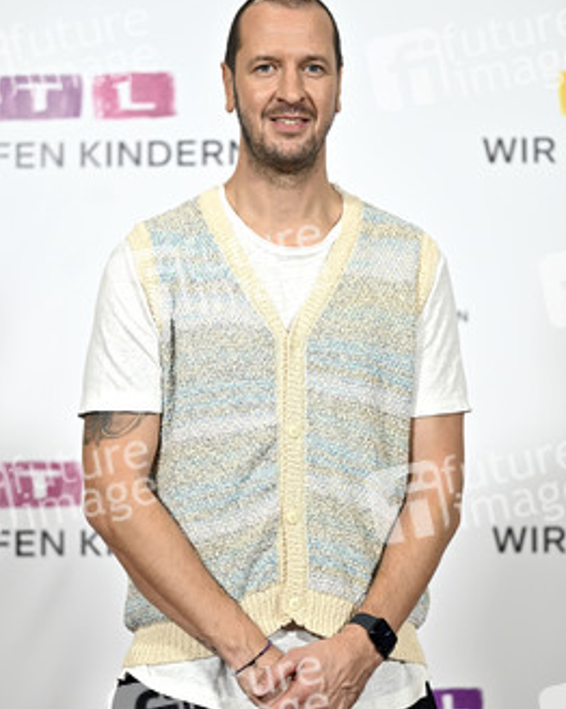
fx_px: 2494
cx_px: 281
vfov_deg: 16.2
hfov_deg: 12.9
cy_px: 385
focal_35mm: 119
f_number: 2.8
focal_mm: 104
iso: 1000
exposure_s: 1/640
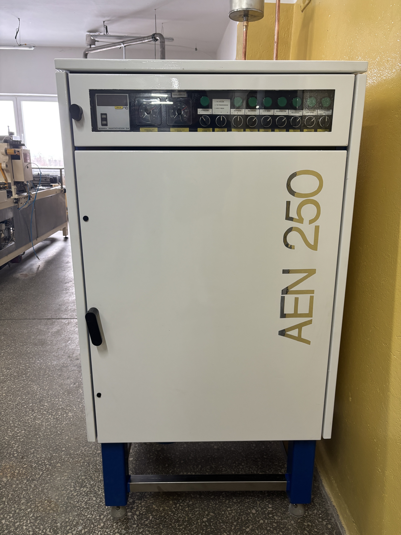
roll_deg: -1.9
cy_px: 268
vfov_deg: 67.3
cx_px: 200
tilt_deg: -13.5
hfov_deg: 53.1
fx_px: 402
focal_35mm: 26
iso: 200
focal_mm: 5.96
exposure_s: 1/50
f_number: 1.6
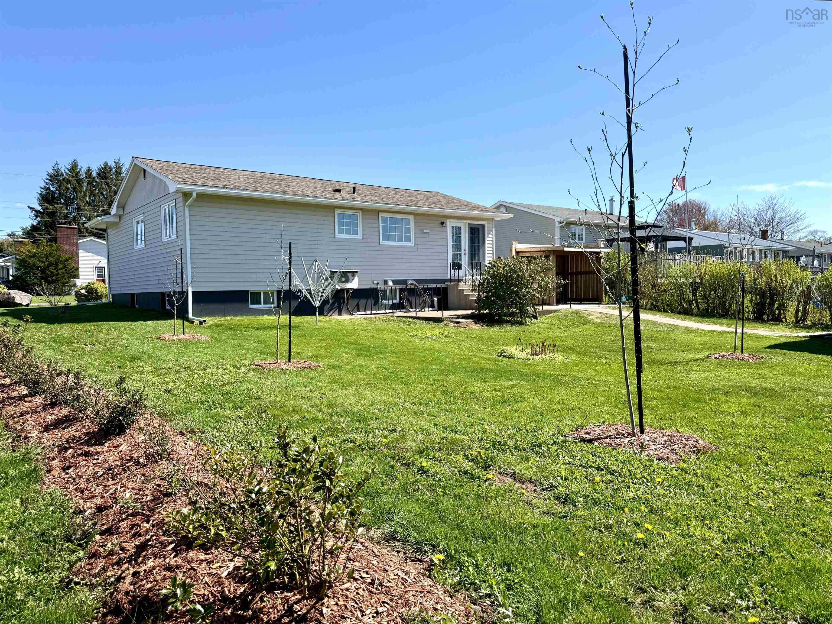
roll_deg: +2.4
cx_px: 416
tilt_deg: -2.2
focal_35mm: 24
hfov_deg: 71.6
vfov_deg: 56.8
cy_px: 312
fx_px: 577
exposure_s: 1/3759
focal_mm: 6.76
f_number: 1.78
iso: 80
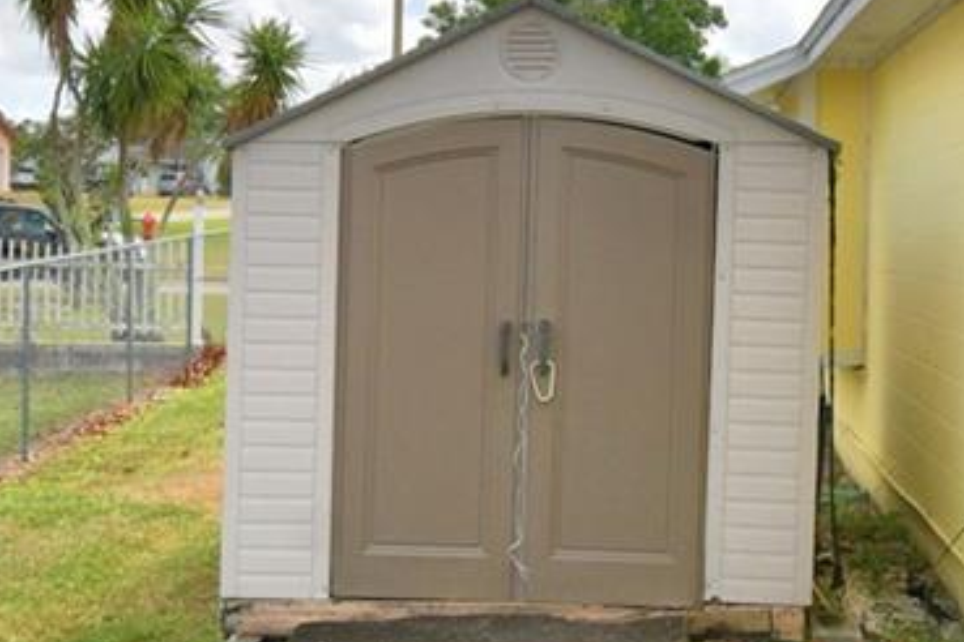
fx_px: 1740
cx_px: 603
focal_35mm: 65
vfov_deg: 20.8
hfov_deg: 30.8
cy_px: 193
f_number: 11
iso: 100
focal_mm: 10
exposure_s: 1/250
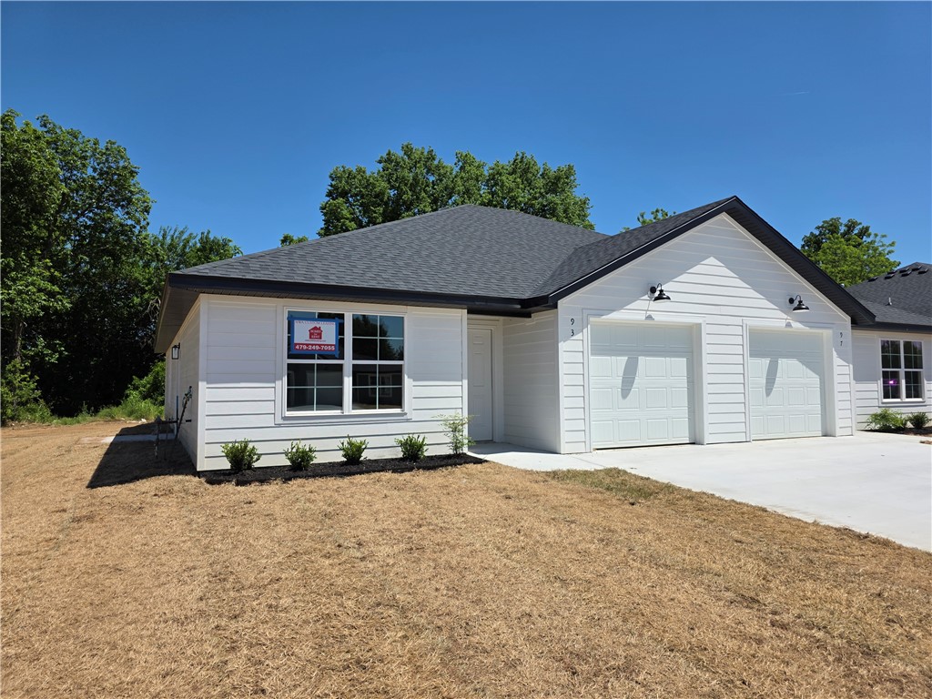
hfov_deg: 73.9
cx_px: 466
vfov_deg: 58.9
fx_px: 619
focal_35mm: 23
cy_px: 350
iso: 64
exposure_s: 1/7944
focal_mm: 6.3
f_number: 1.7
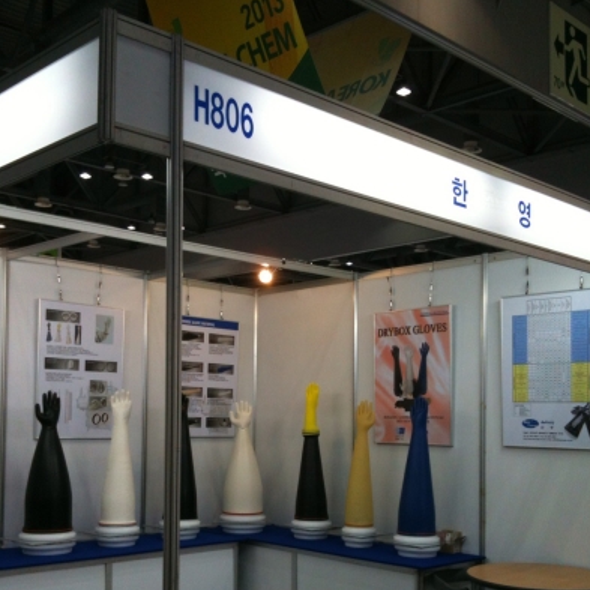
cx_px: 294
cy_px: 391
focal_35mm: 42
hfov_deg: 40.0
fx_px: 810
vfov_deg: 39.6
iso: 80
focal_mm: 3.85
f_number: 2.8
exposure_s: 1/30
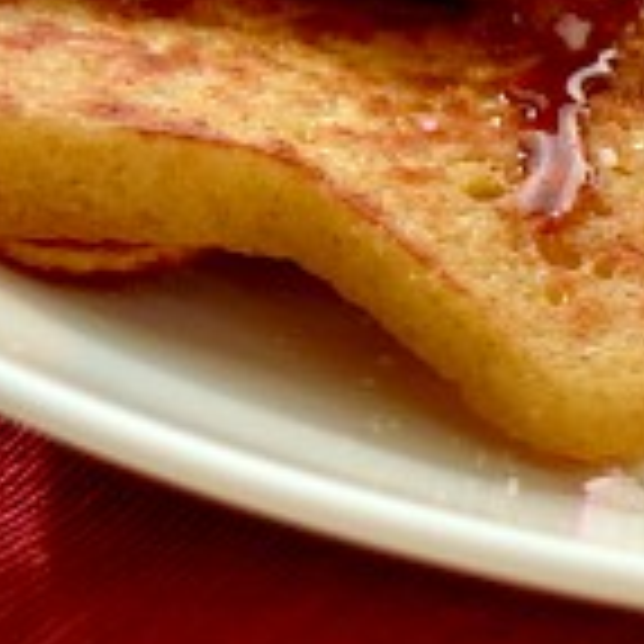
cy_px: -117
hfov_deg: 4.7
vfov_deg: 4.8
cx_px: 1238
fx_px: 7683
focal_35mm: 365
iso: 320
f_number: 4.8
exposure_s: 1/500
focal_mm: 40
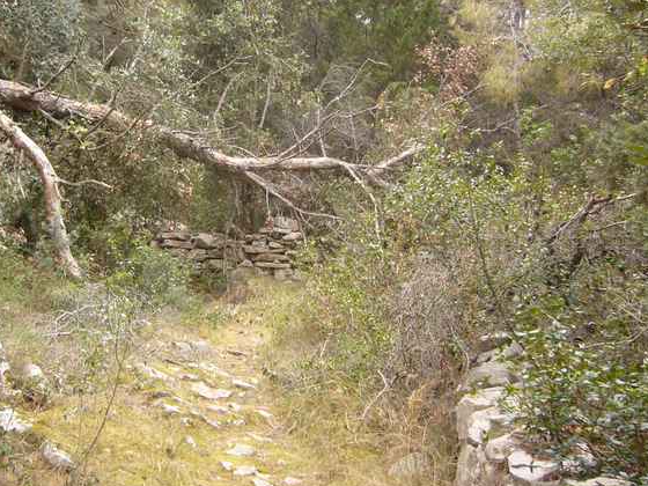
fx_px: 936
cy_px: 179
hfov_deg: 37.6
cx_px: 199
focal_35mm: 50
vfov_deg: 29.0
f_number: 2.8
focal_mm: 5.8
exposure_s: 1/25
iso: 100
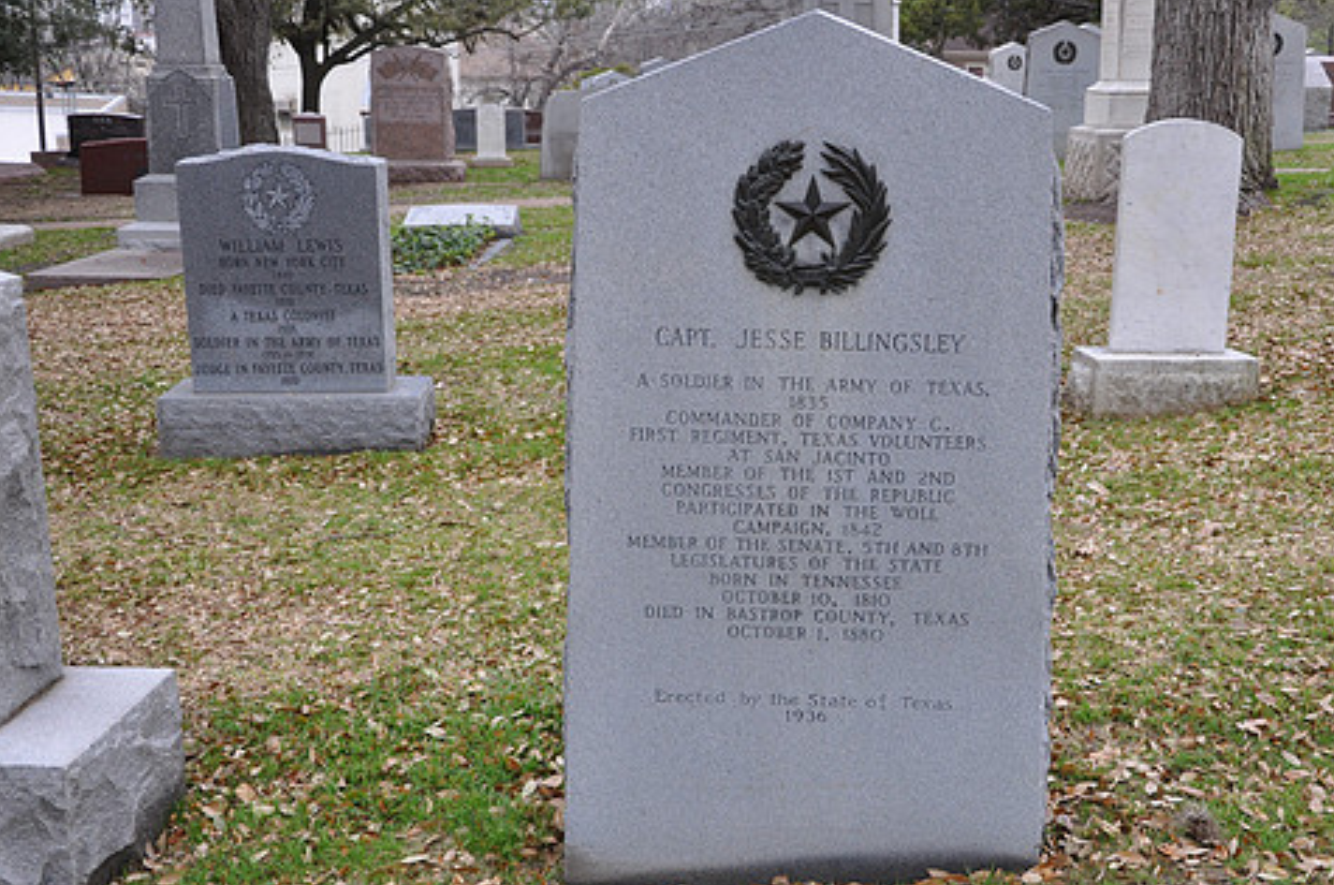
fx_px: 1628
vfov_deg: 30.4
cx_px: 803
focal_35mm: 44
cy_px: 465
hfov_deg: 44.3
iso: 400
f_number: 5
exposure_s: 1/100
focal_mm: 24
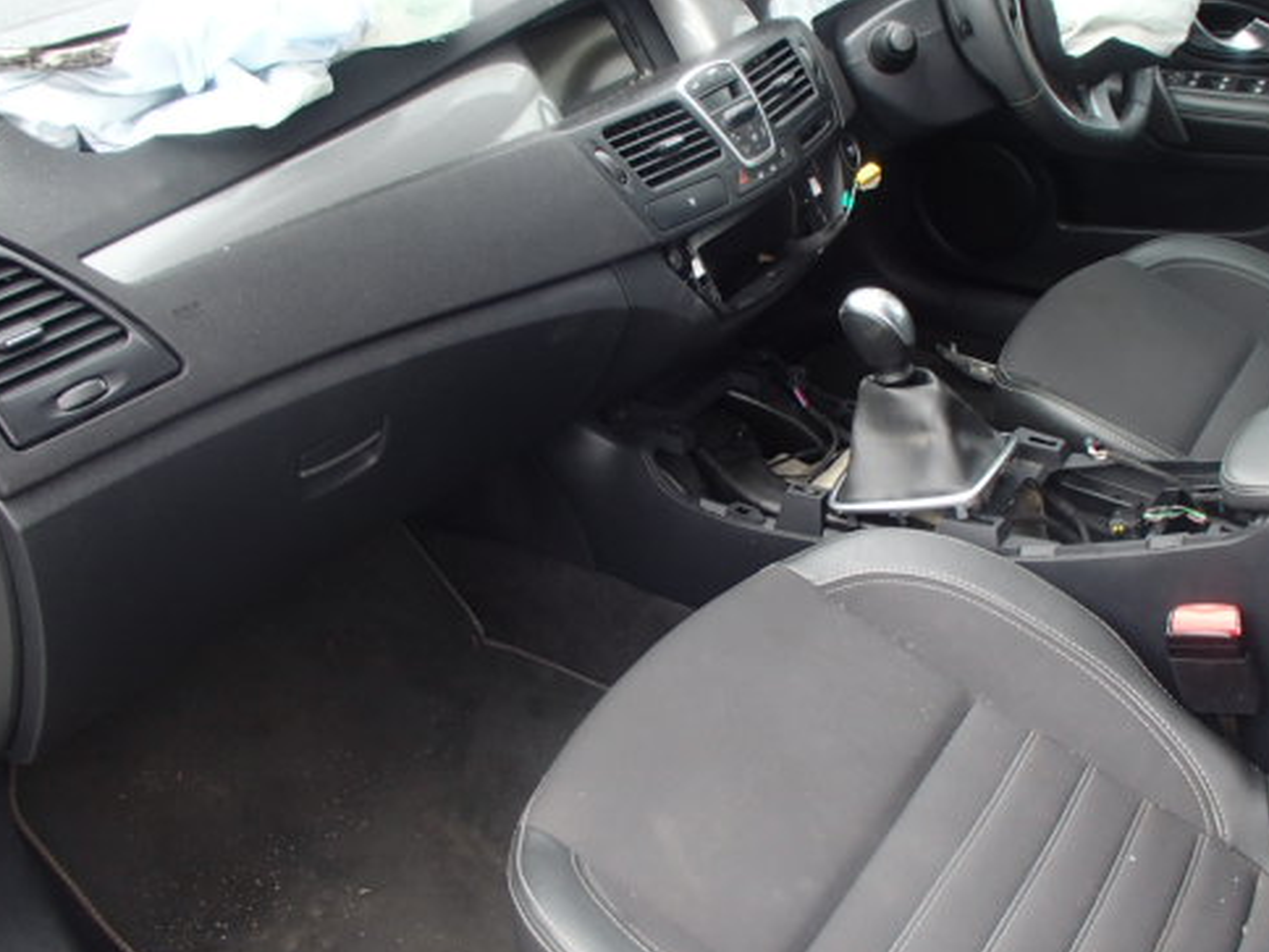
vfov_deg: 38.6
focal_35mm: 37
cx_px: 763
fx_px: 1356
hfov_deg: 49.8
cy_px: 435
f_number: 3.9
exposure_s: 1/60
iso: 100
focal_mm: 5
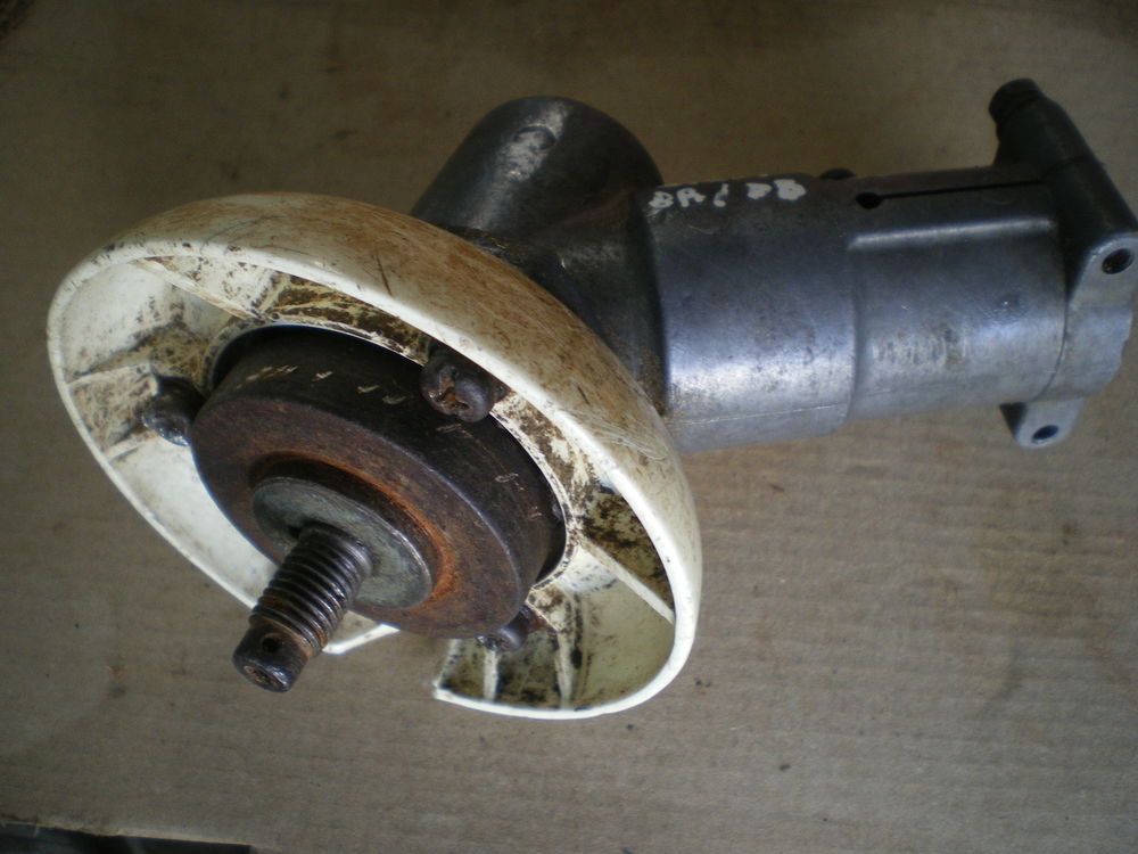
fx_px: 1183
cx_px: 569
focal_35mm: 36
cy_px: 427
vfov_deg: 39.7
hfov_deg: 51.4
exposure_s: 1/50
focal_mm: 6.3
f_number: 3.1
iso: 160
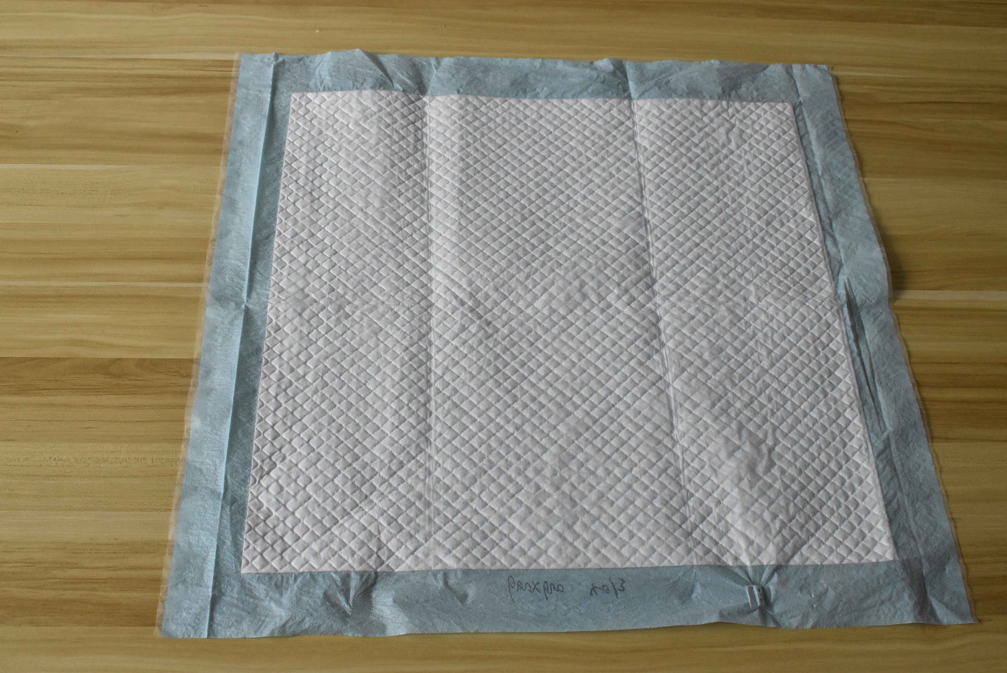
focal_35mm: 39
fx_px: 1092
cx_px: 504
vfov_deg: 34.3
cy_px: 336
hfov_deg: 49.5
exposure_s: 1/500
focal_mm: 26
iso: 1600
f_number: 9
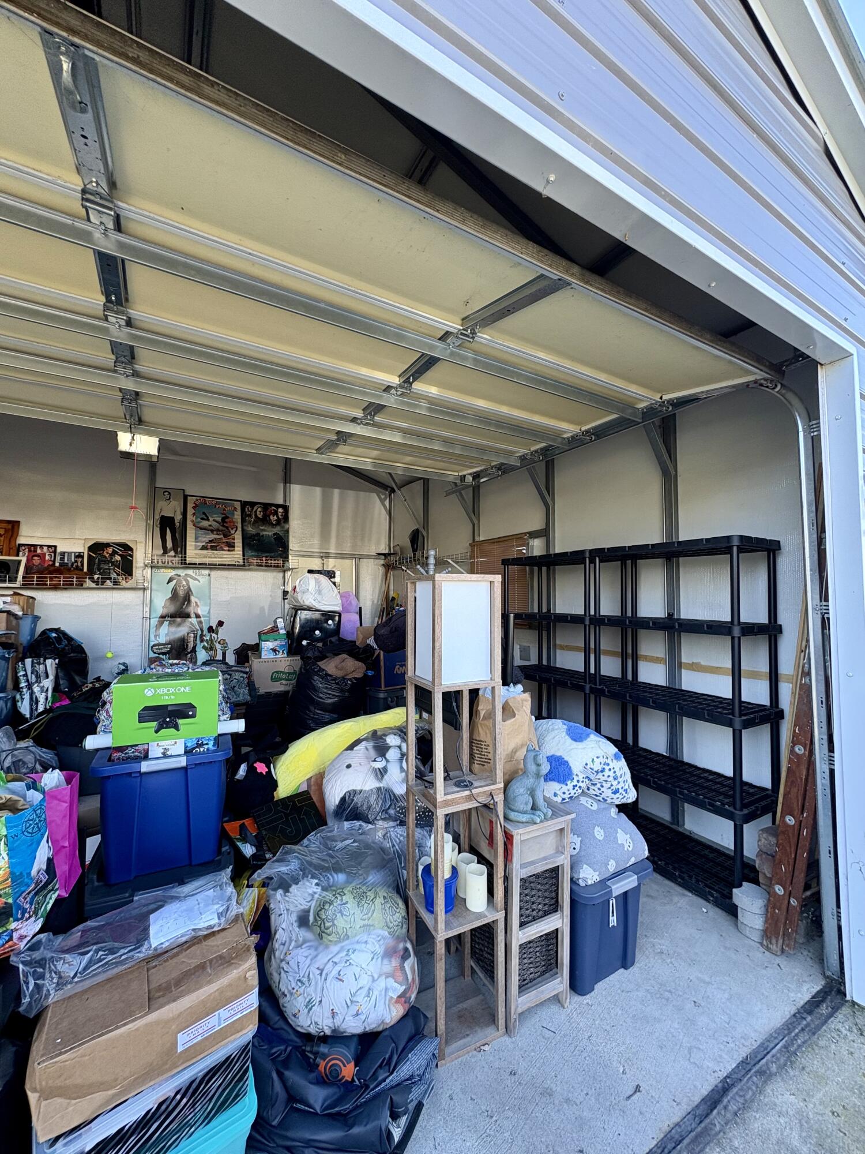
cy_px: 577
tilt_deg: +3.7
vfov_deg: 102.1
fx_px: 466
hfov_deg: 85.7
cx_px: 432
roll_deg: -1.0
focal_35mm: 14
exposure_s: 1/122
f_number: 2.2
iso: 80
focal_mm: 2.22
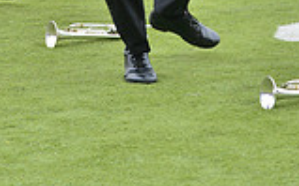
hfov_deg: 7.1
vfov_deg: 4.4
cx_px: 80
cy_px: -218
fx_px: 2393
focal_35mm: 294
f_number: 5.6
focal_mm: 102
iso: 400
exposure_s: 1/640
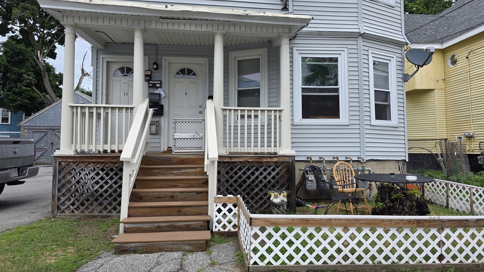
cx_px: 243
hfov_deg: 71.9
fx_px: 334
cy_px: 134
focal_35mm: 26
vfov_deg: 44.4
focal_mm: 6.3
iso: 80
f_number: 1.7
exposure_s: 1/1488
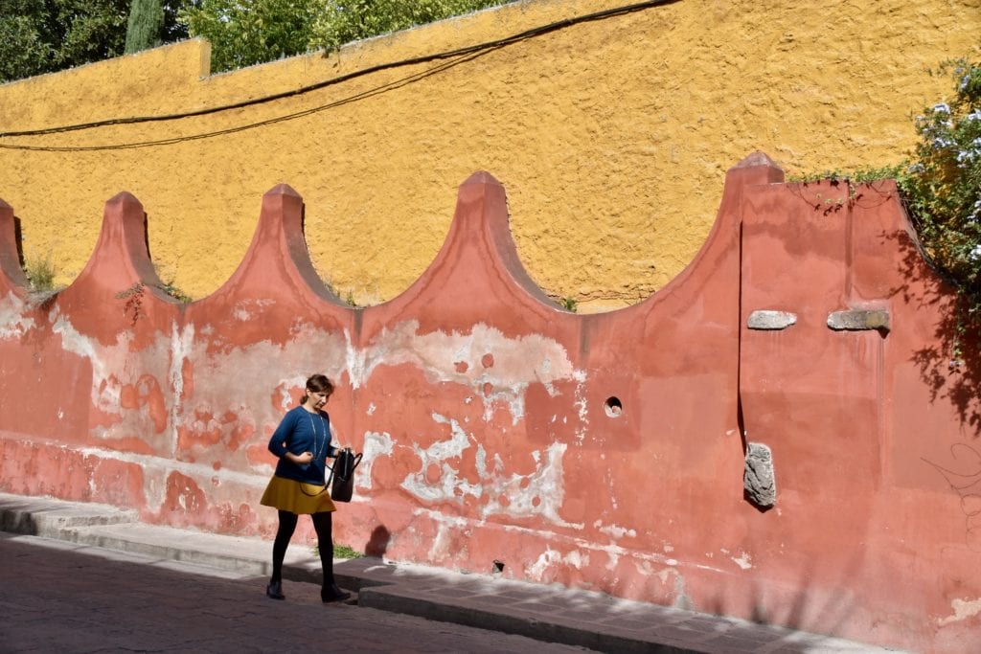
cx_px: 490
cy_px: 327
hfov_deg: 41.1
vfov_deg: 28.1
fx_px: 1308
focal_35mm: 48
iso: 100
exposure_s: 1/400
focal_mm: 32
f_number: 10
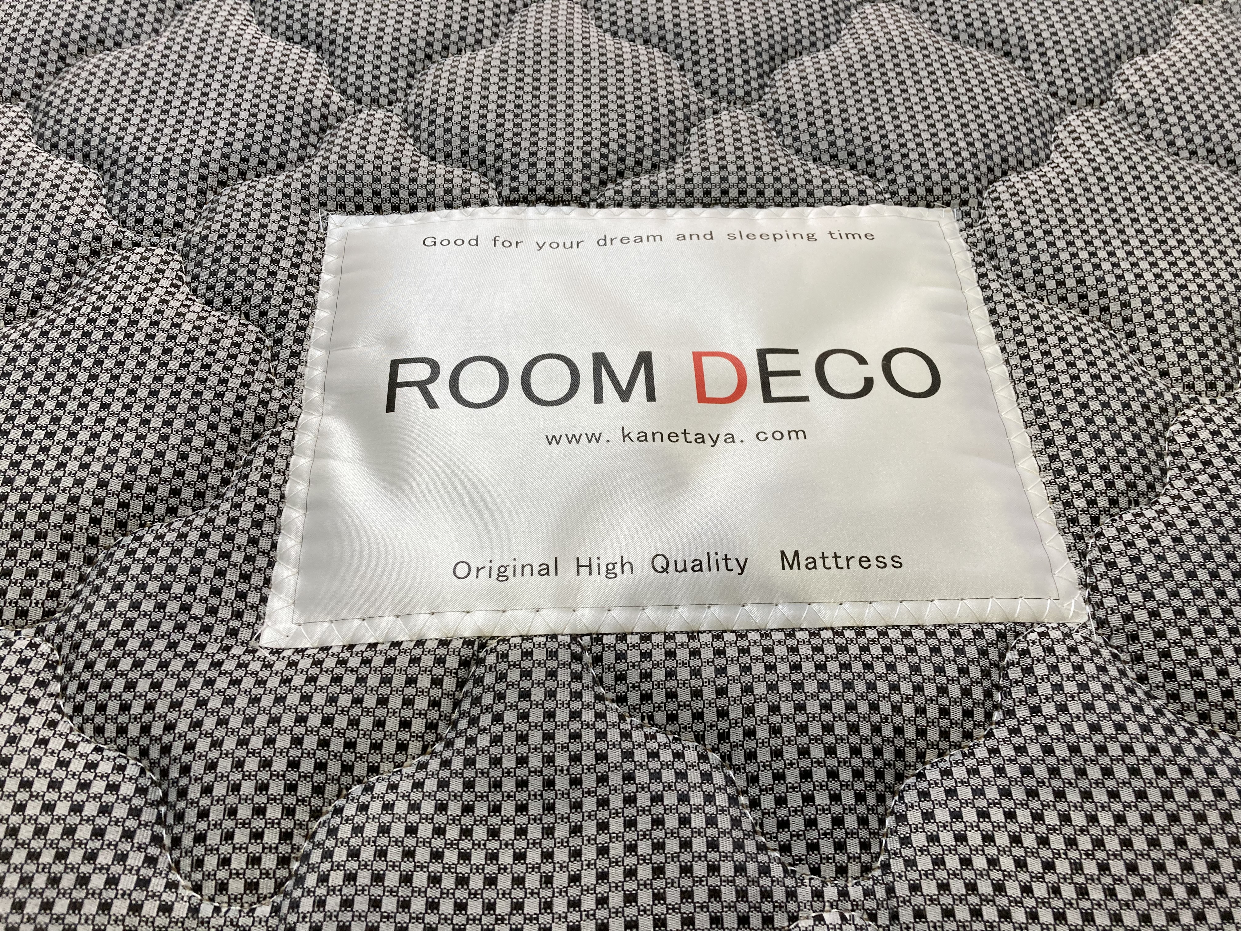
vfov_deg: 49.7
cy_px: 466
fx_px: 1004
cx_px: 620
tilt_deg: -54.0
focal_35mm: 28
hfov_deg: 63.4
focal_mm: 3.99
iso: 40
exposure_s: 1/50
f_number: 1.8
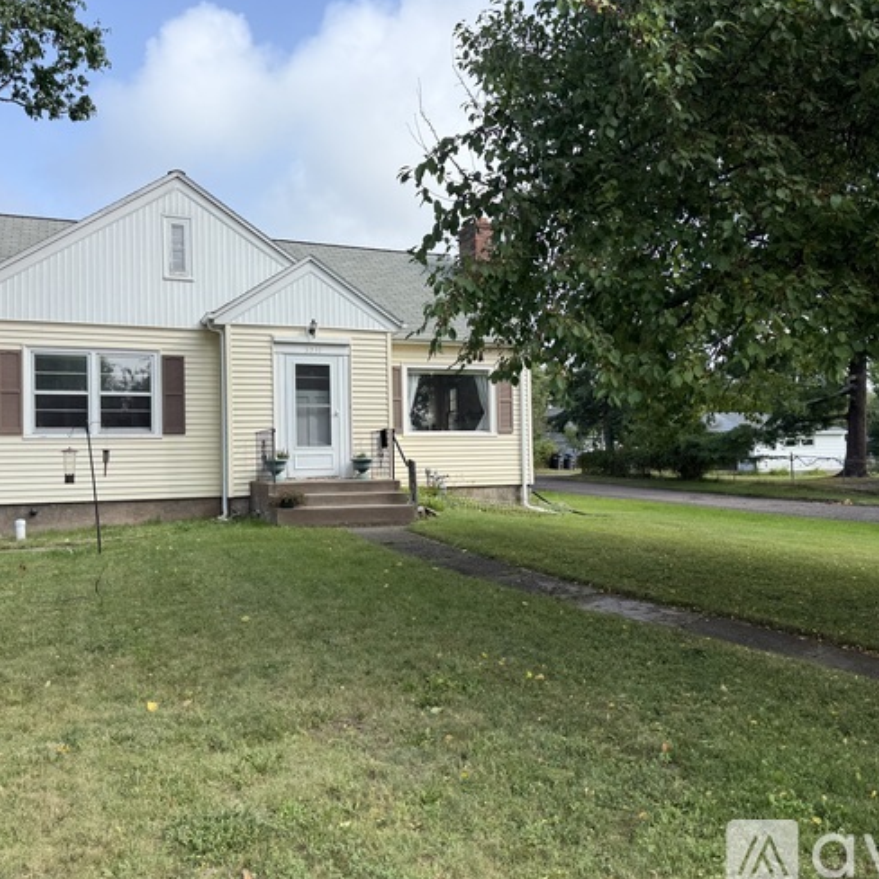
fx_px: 833
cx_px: 417
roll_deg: +1.5
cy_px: 441
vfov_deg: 55.6
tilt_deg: +1.5
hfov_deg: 55.6
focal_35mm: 29
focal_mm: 6.76
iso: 80
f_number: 1.78
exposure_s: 1/2611
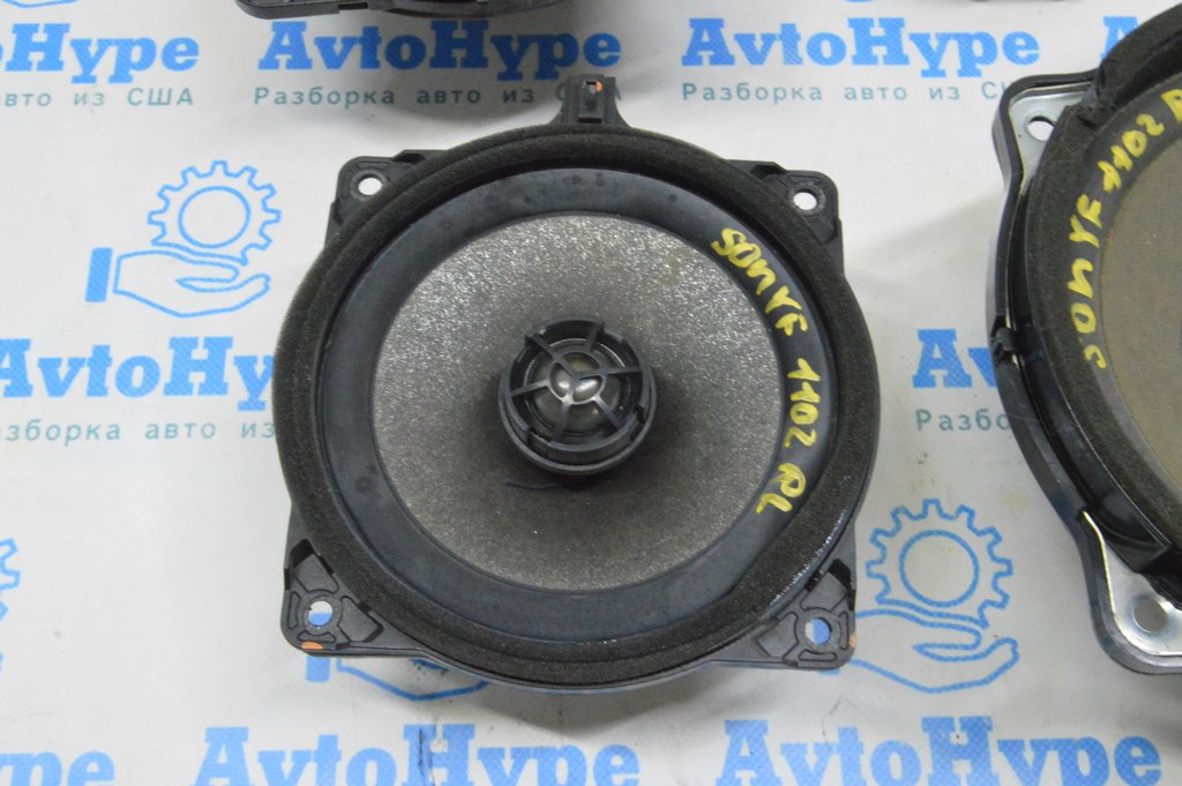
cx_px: 591
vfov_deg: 31.8
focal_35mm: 42
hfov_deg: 46.4
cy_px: 393
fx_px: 1378
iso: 6400
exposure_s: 1/15
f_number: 20
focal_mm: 28
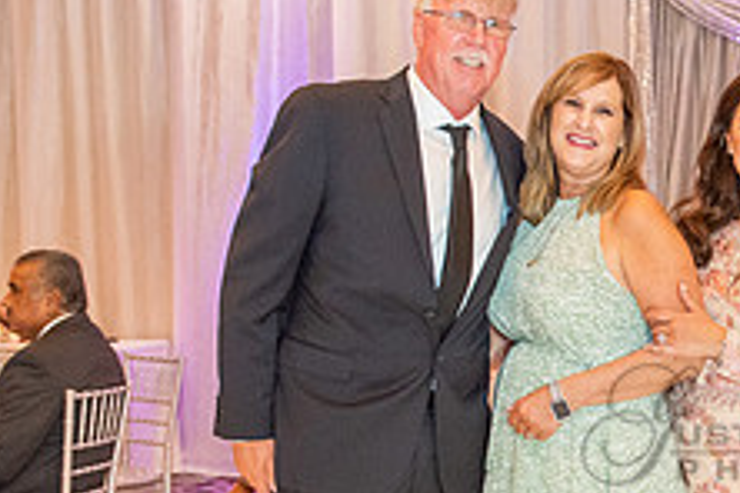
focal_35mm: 85
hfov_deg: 22.5
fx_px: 1747
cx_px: 820
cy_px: 370
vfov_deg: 16.0
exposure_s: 1/160
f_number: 3.5
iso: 1600
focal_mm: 28
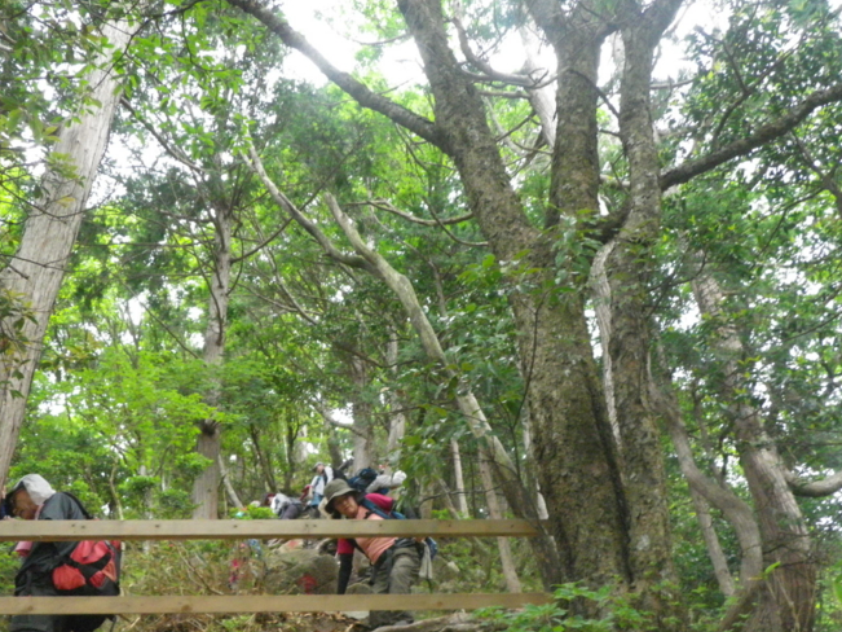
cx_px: 376
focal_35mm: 43
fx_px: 1046
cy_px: 369
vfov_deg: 33.5
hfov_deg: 43.8
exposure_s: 1/60
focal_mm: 6.2
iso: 400
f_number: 3.8
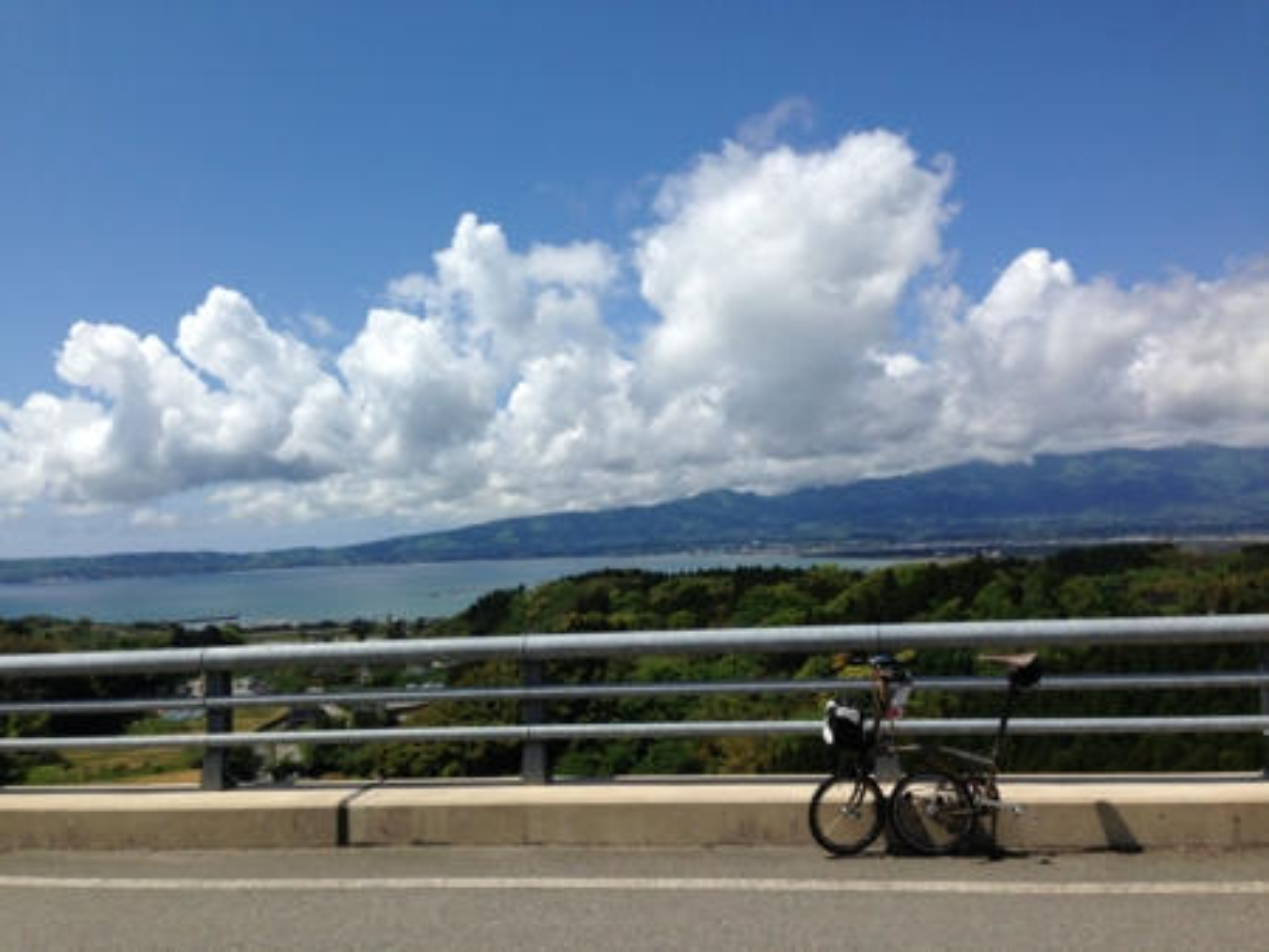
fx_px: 1210
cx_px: 634
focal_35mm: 33
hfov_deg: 55.3
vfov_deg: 43.0
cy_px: 476
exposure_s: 1/3195
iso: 50
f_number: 2.4
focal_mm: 4.12
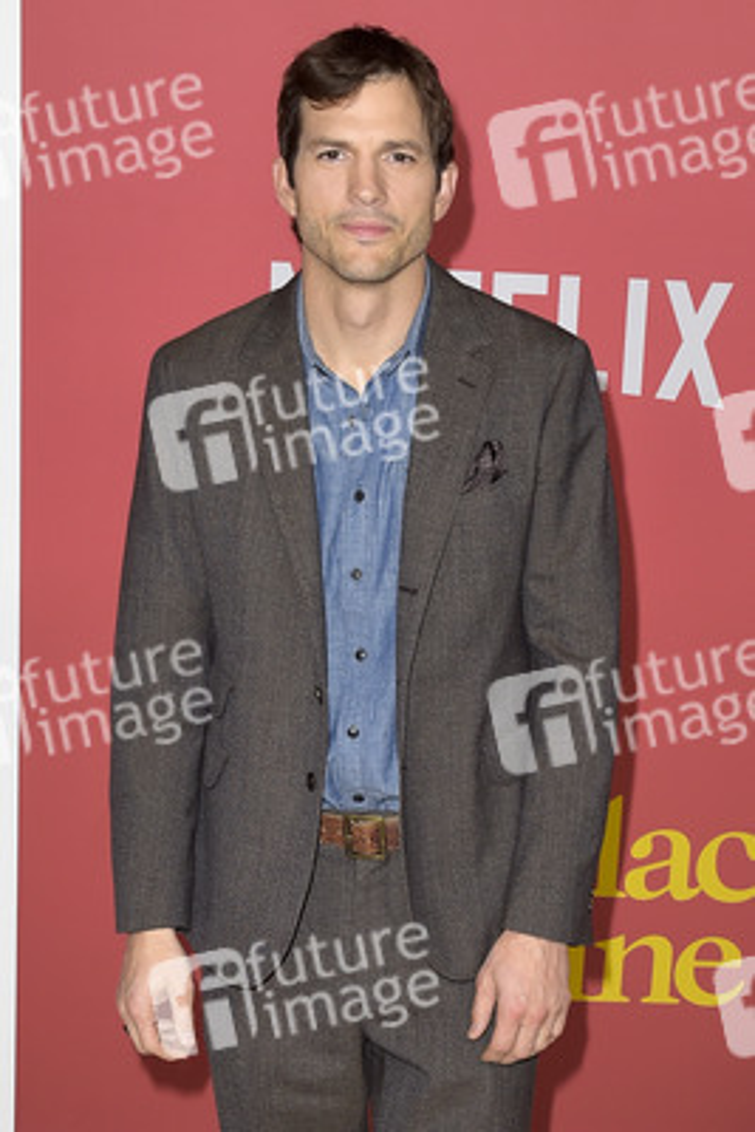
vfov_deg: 50.7
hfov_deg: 35.1
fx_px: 1194
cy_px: 566
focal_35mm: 38
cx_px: 378
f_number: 6.3
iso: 400
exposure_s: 1/250
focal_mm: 38
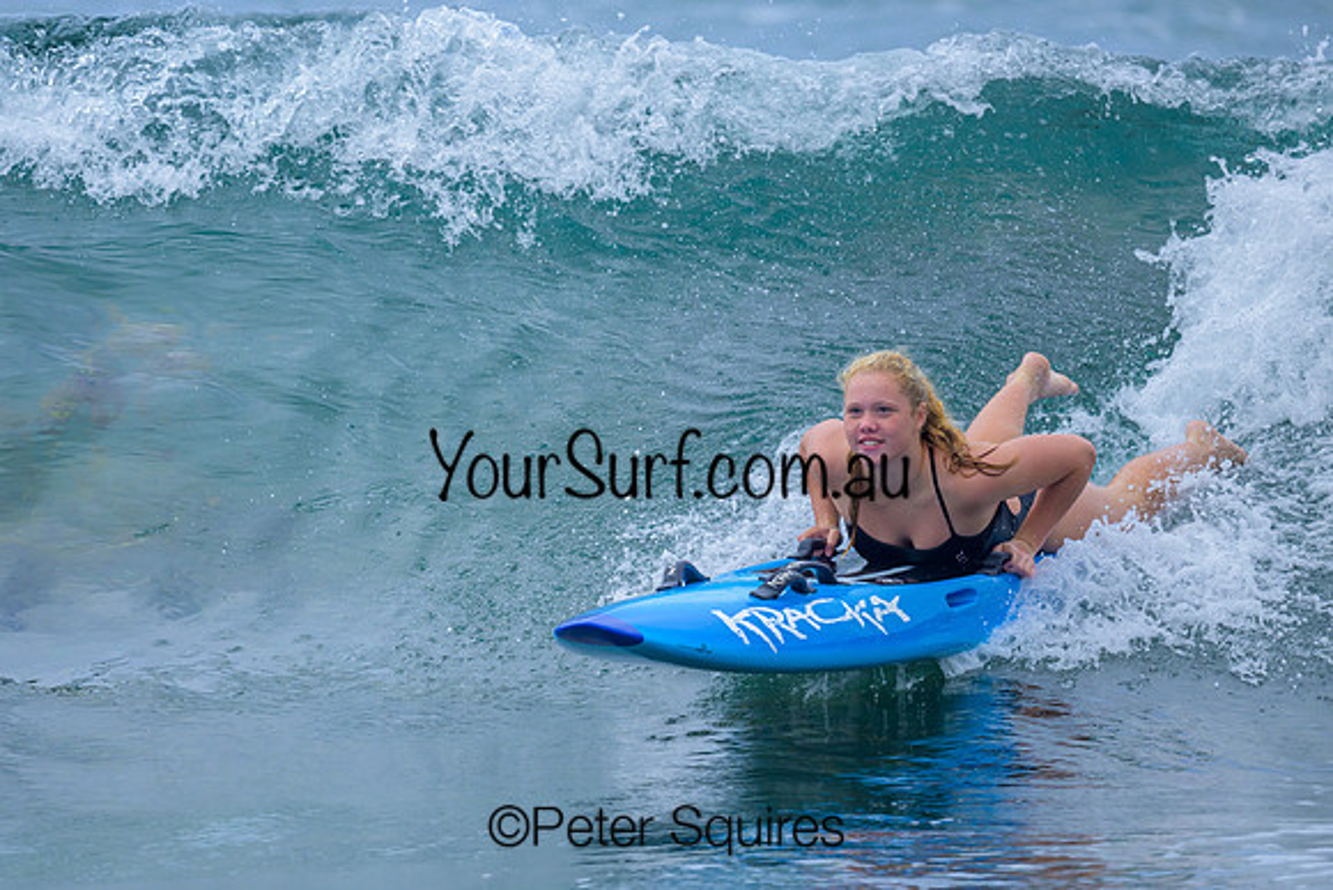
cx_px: 529
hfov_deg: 2.1
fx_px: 35737
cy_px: 537
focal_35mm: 965
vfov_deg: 1.4
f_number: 6.3
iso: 720
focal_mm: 800
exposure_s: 1/2000
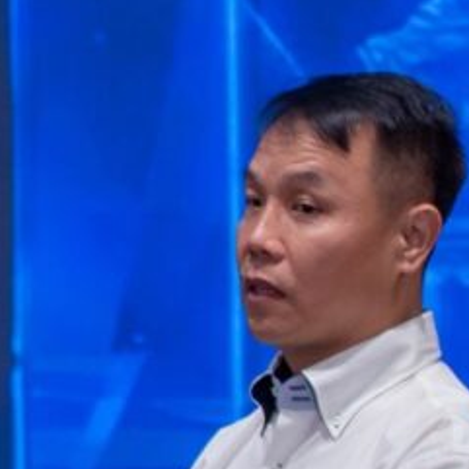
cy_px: 379
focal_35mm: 632
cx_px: -1135
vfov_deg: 2.8
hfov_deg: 2.7
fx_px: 9688
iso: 320
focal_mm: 70
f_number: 3.2
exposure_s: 1/250
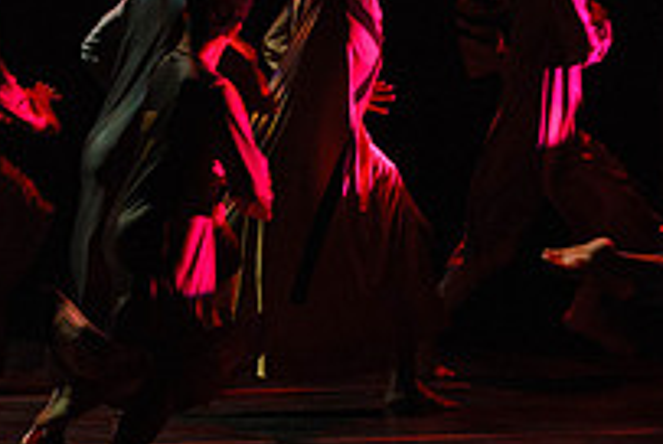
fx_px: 12468
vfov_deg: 2.0
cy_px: -116
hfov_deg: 3.0
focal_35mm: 676
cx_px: 209
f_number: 5.6
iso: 6400
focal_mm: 189
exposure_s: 1/250
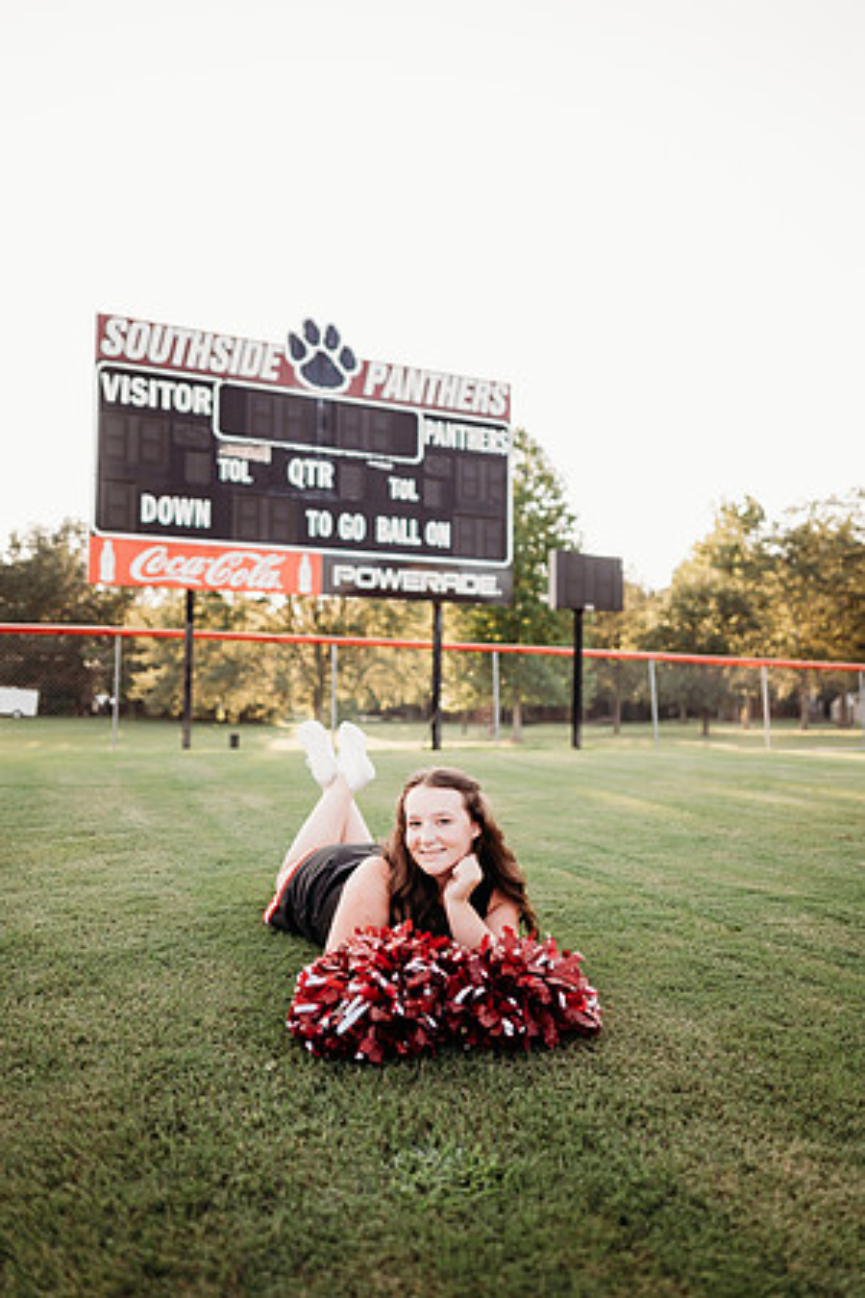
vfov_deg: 73.7
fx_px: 865
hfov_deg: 53.1
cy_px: 649
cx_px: 432
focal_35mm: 24
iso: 125
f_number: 2
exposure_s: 1/500
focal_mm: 24
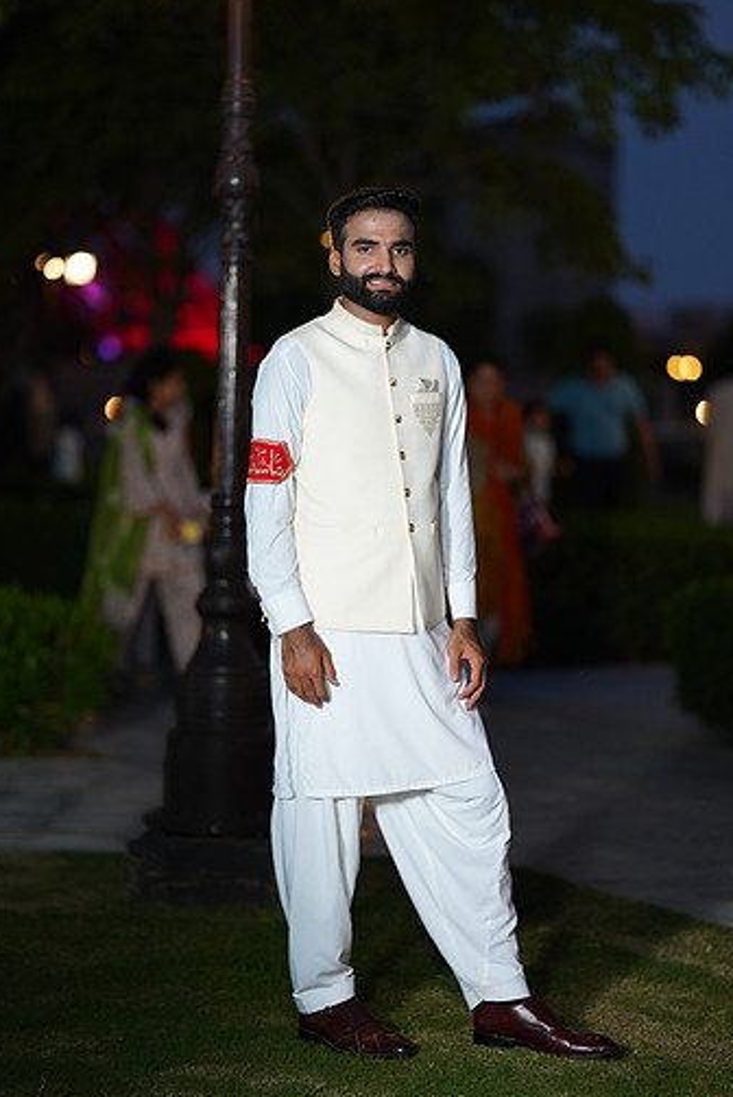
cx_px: 392
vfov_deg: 20.8
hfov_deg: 14.0
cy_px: 519
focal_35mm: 98
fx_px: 2989
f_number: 1.4
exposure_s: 1/200
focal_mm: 85
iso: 1250
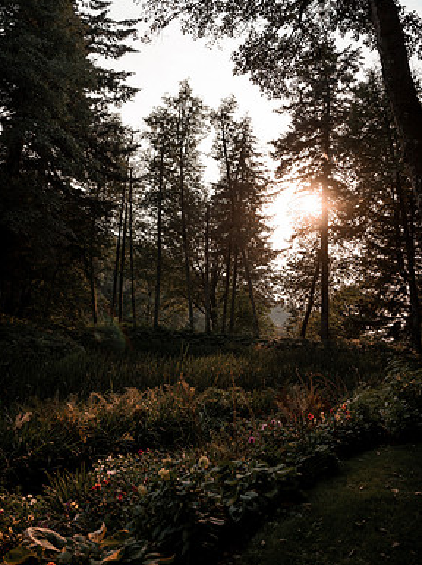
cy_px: 270
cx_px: 204
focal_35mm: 27
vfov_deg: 65.3
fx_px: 440
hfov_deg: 51.3
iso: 500
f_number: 2.8
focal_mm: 24
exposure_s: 1/2500
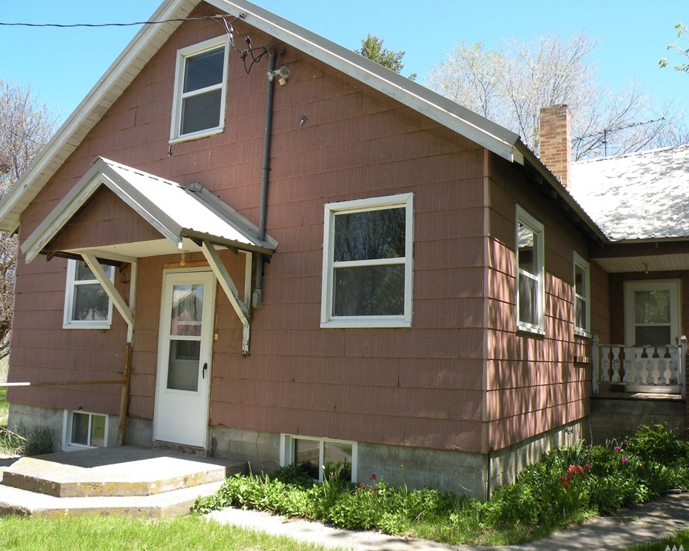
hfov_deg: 60.4
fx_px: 591
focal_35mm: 29
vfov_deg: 49.9
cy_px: 283
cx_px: 371
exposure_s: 1/164
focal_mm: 4.7
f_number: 4.5
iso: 64
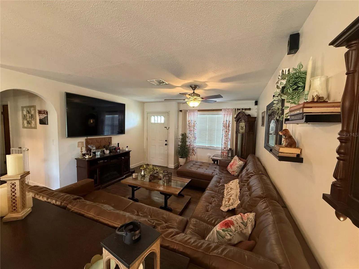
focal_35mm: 14
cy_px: 134
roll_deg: -1.3
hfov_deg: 102.1
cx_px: 180
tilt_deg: -3.9
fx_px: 145
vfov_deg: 85.7
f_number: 2.2
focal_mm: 2.22
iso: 320
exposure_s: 1/60
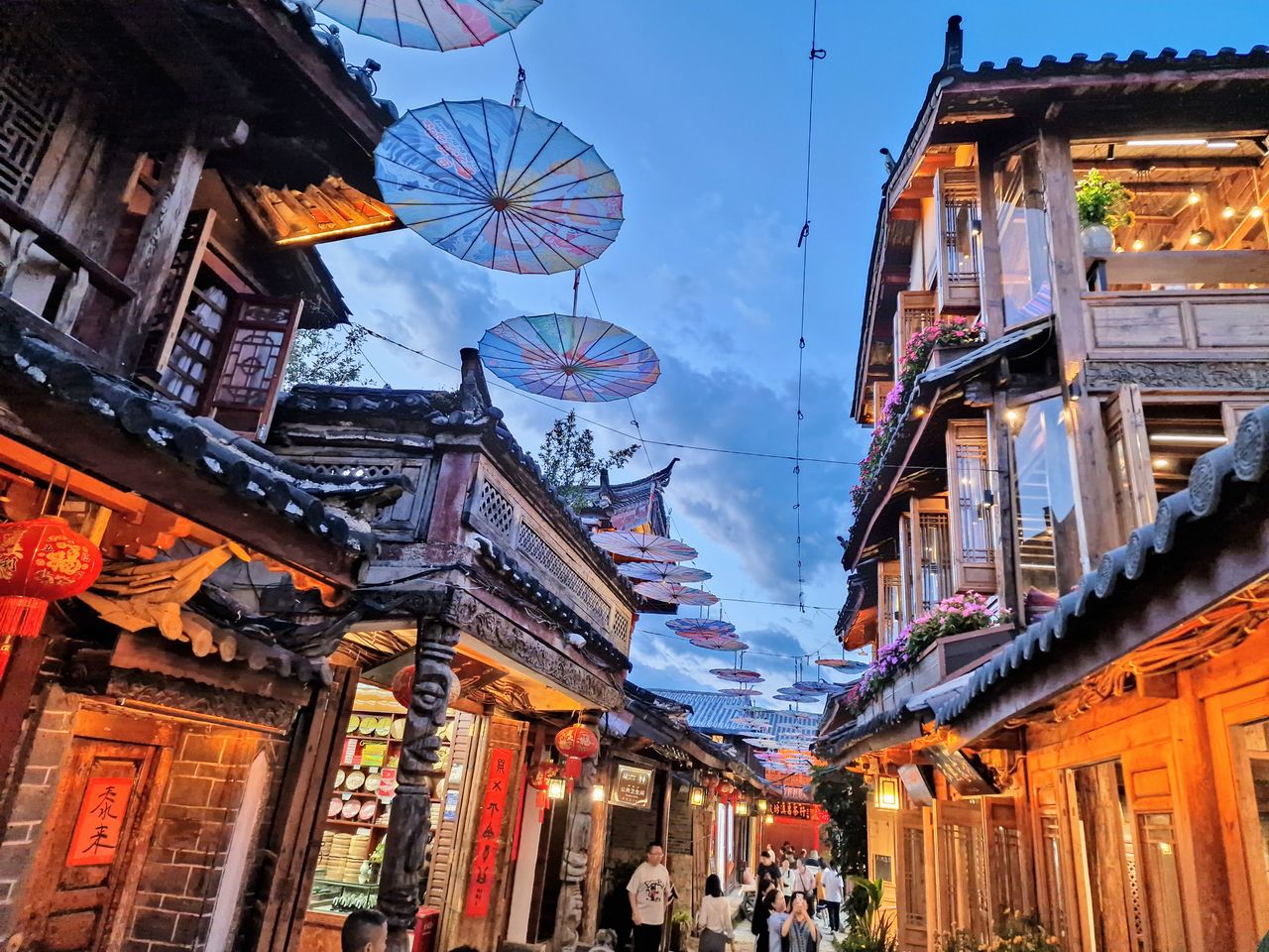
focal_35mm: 23
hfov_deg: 73.9
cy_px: 476
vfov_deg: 58.9
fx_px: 843
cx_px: 634
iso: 200
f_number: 1.8
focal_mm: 6.4
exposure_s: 1/100
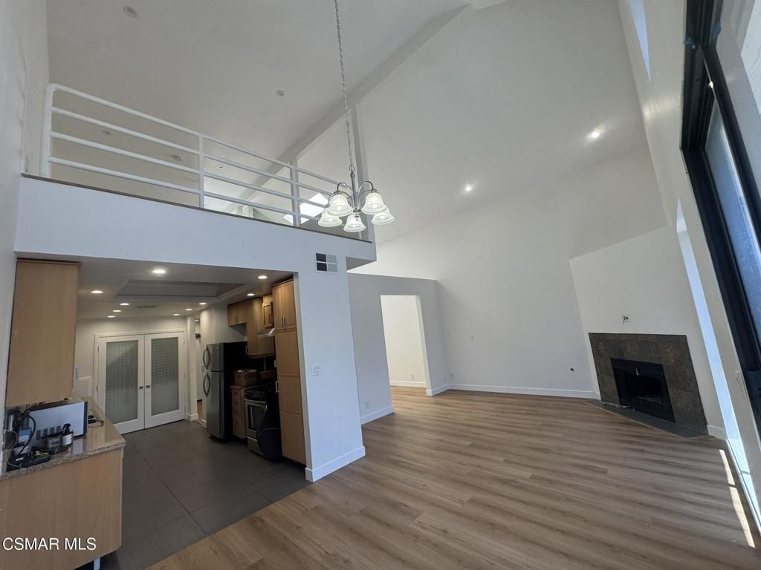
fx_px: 308
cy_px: 285
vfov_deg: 85.7
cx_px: 380
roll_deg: +6.1
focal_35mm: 14
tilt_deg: +8.1
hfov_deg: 102.1
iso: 50
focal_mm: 2.22
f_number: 2.2
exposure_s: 1/120
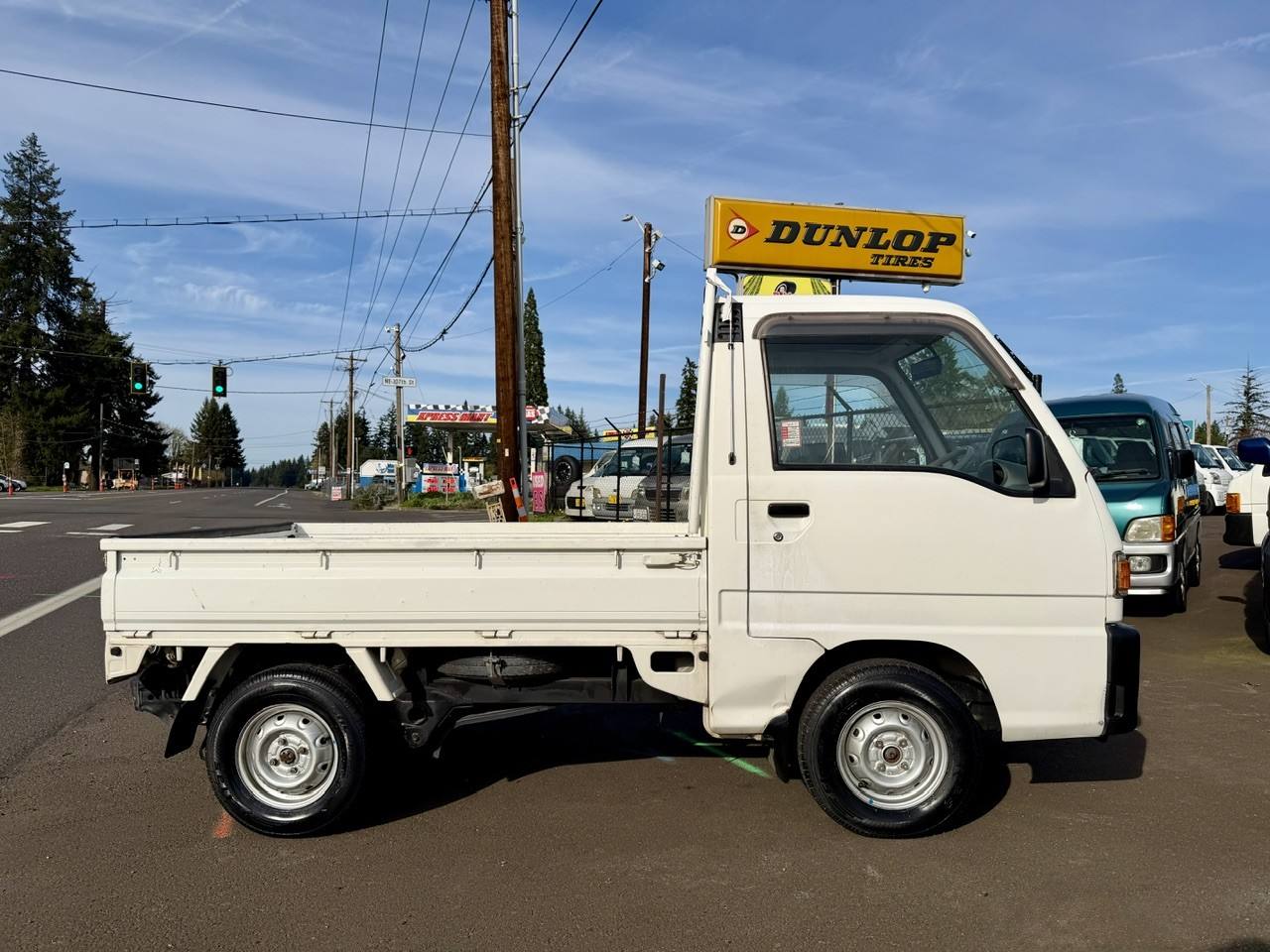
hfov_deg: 71.6
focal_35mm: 24
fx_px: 881
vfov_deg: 56.8
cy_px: 476
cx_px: 635
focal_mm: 6.76
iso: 80
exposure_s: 1/10309
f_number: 1.78
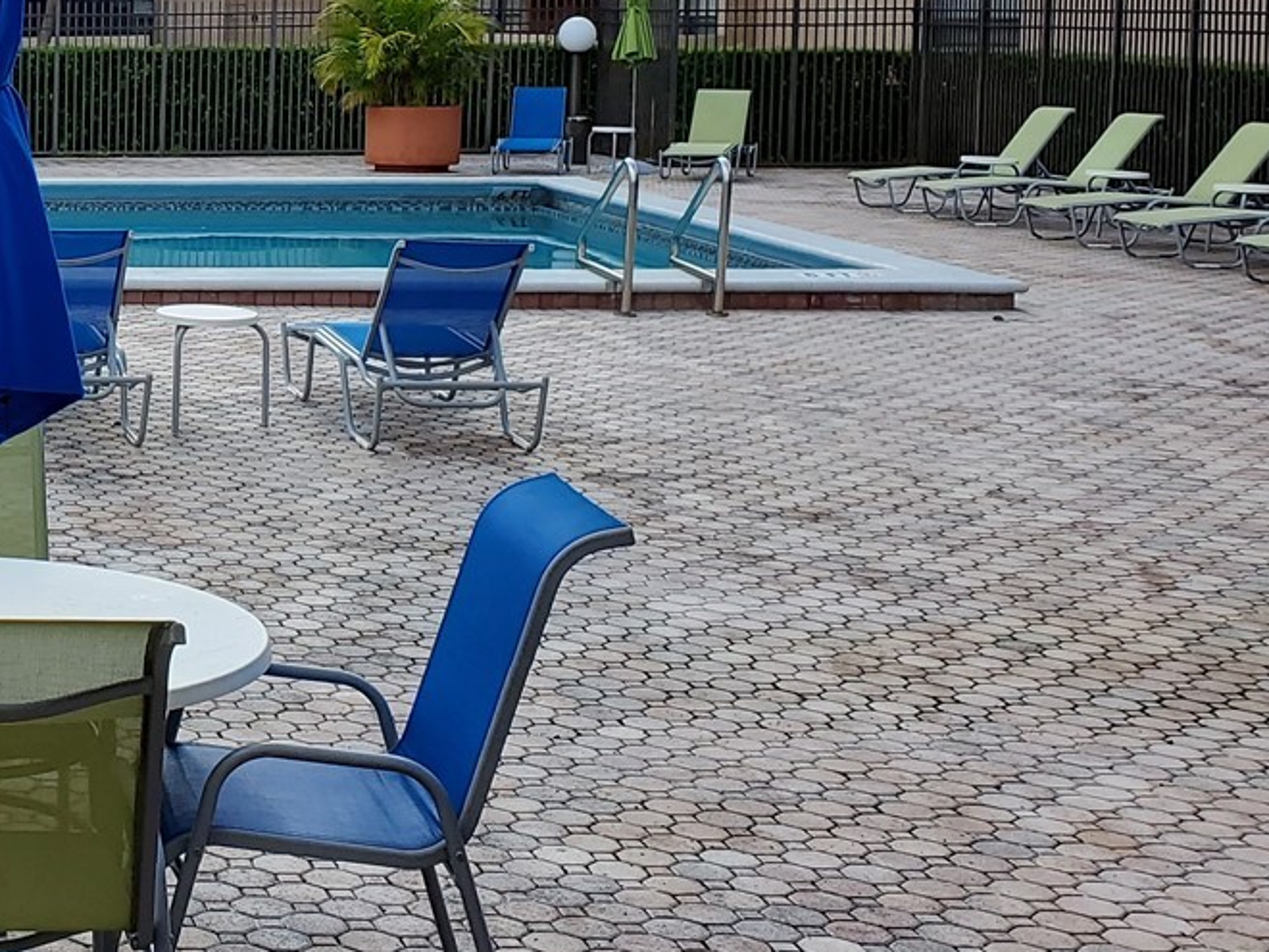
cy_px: 254
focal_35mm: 63
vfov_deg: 23.1
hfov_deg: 27.1
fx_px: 2310
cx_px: -260
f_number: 2.4
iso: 50
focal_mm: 4.3
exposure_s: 1/1514
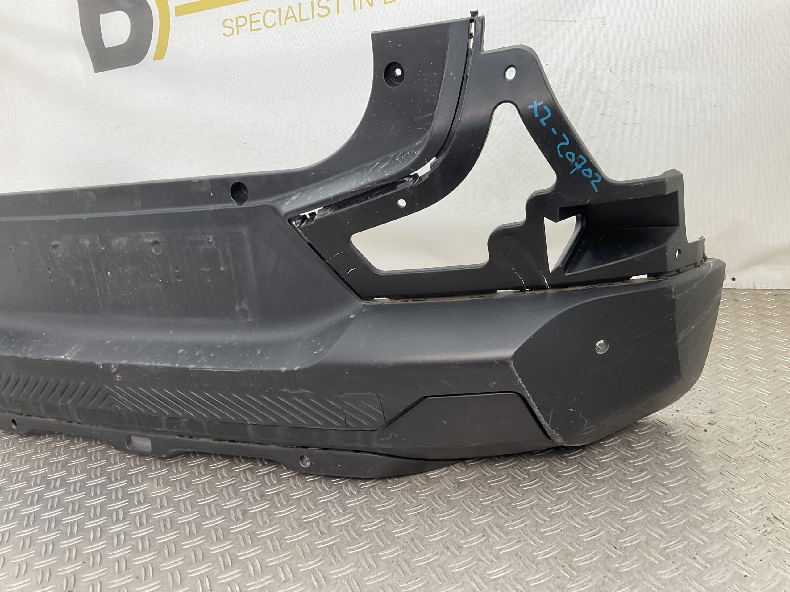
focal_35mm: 29
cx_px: 395
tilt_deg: -18.7
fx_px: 662
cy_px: 296
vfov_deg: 48.2
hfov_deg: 61.7
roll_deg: +6.4
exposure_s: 1/120
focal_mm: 3
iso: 32
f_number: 1.8
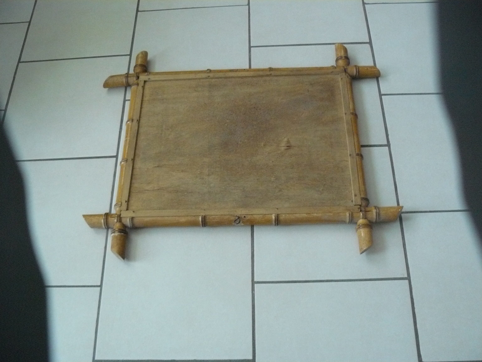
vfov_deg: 39.7
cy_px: 181
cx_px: 241
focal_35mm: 36
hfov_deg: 51.4
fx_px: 501
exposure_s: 1/40
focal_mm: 6
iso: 400
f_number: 2.8
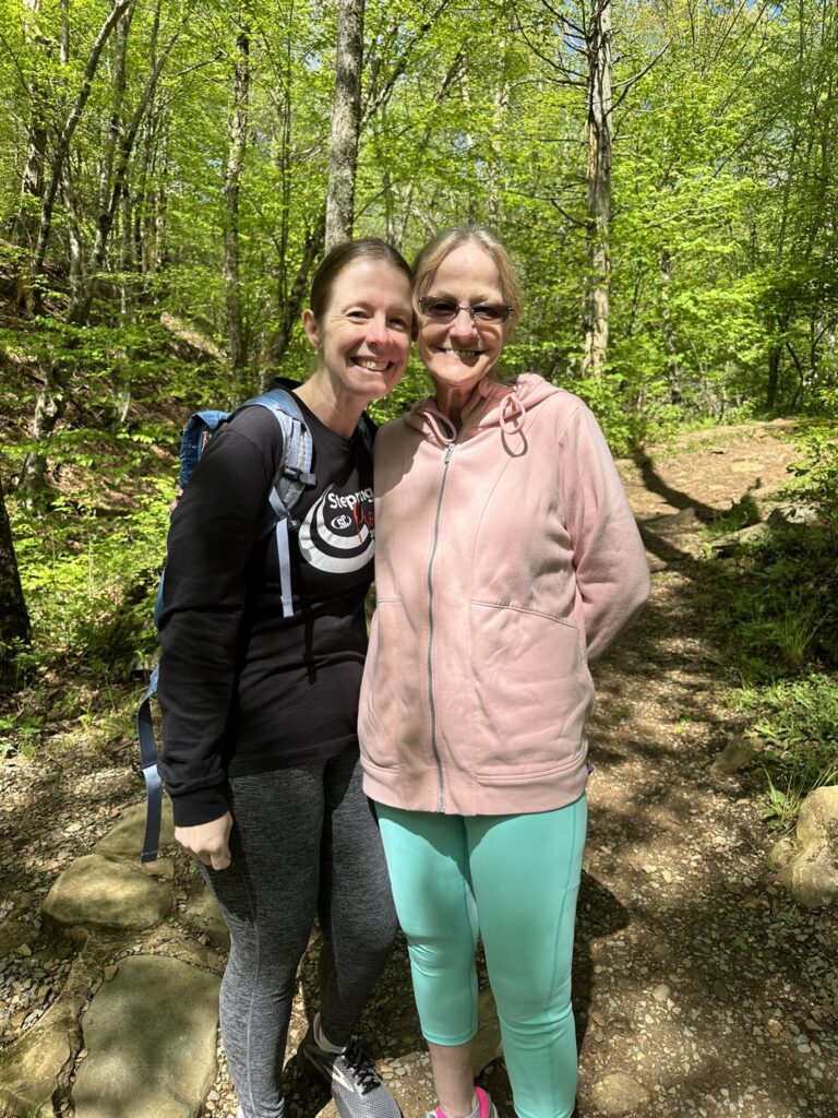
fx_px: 775
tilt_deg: -4.6
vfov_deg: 71.6
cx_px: 419
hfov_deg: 56.8
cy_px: 559
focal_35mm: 24
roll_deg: -1.3
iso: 80
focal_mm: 6.86
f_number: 1.78
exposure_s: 1/1812
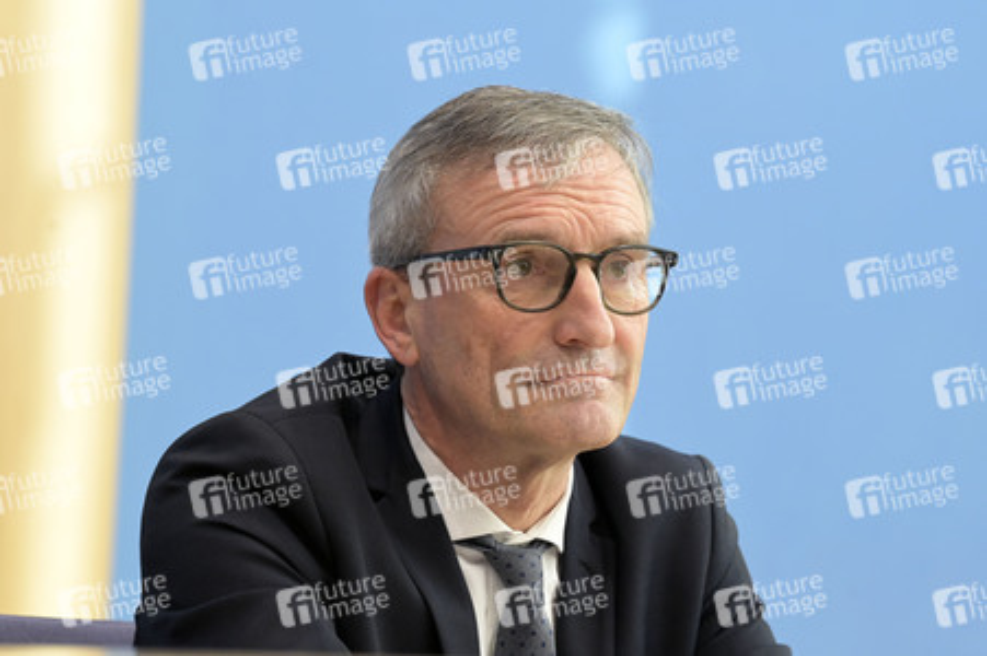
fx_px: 5479
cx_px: 494
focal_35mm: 200
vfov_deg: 6.9
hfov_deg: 10.3
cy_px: 328
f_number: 5.6
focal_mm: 200
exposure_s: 1/640
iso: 4000
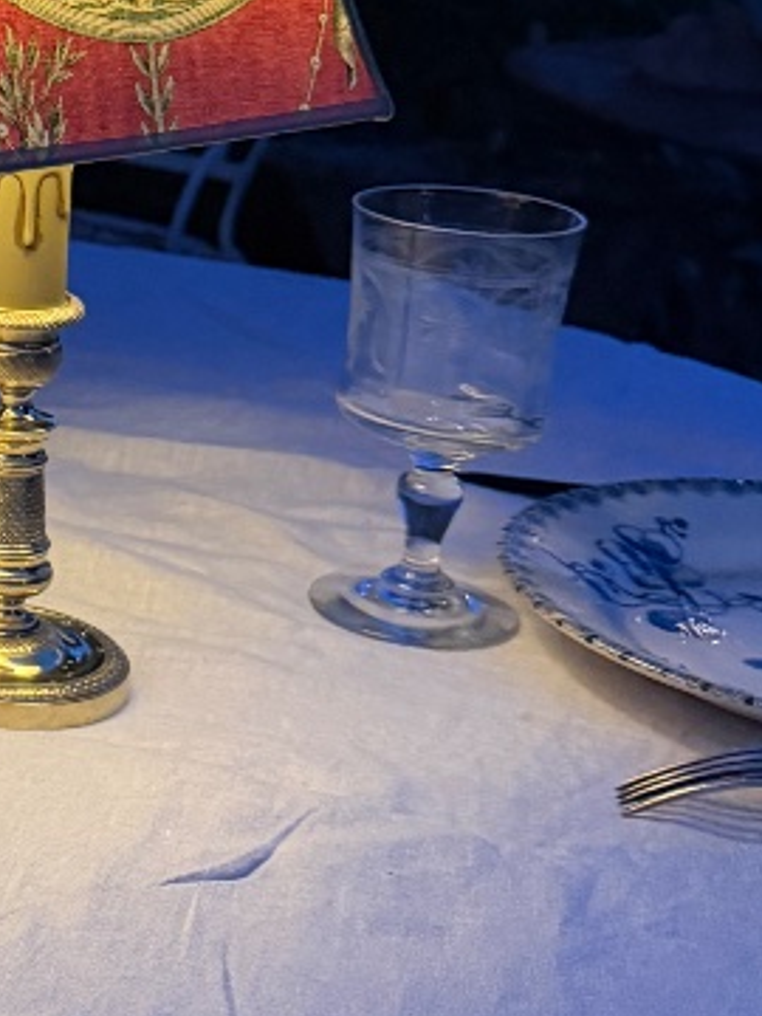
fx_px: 2348
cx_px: -356
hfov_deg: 16.8
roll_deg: -2.8
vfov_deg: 24.1
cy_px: 246
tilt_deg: -13.9
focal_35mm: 80
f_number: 1.78
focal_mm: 6.76
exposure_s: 1/60
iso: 800
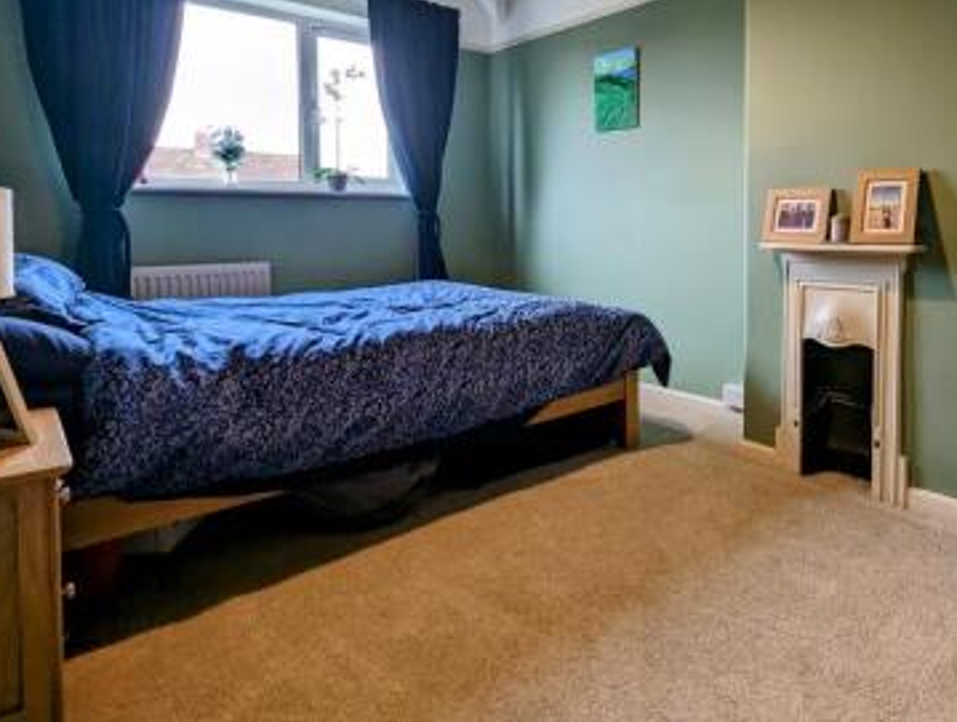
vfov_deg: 62.0
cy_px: 238
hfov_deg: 77.2
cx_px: 608
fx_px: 582
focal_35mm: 21
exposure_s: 1/33.3
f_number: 2.2
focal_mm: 1.95
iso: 42
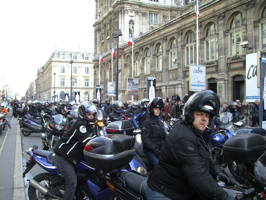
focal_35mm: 38
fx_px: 292
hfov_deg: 49.0
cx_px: 133
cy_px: 100
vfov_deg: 37.7
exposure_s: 1/160
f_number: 2.7
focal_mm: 6.2
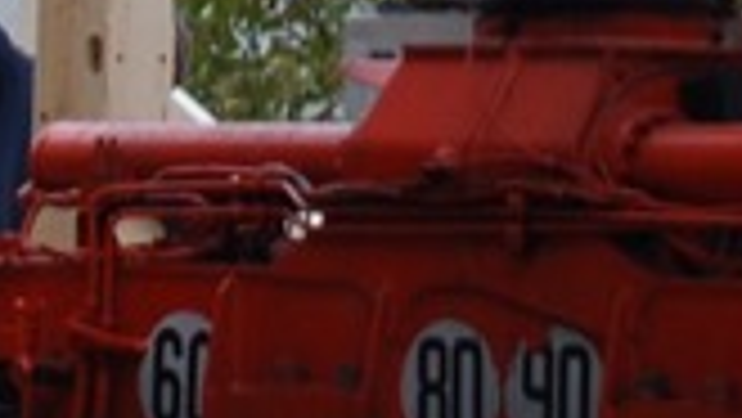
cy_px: -636
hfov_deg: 6.1
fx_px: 6964
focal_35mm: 354
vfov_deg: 3.4
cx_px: 274
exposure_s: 1/60
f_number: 5.6
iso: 200
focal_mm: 31
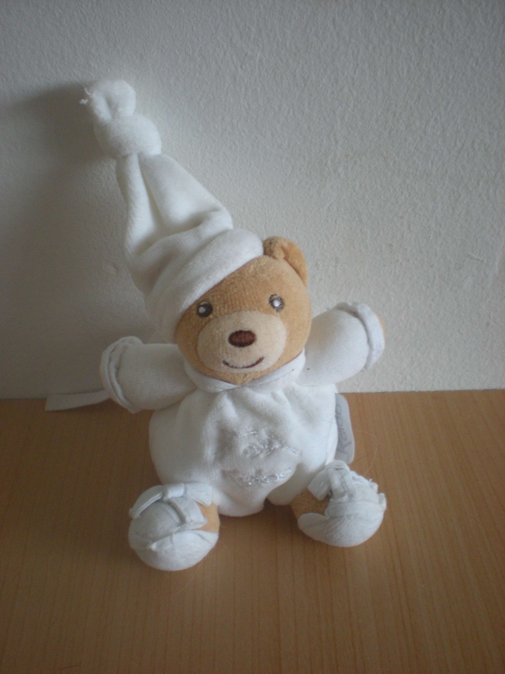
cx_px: 252
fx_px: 739
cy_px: 337
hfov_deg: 37.7
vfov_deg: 49.0
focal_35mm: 38
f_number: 3.1
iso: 200
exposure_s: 1/25.6
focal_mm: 6.3
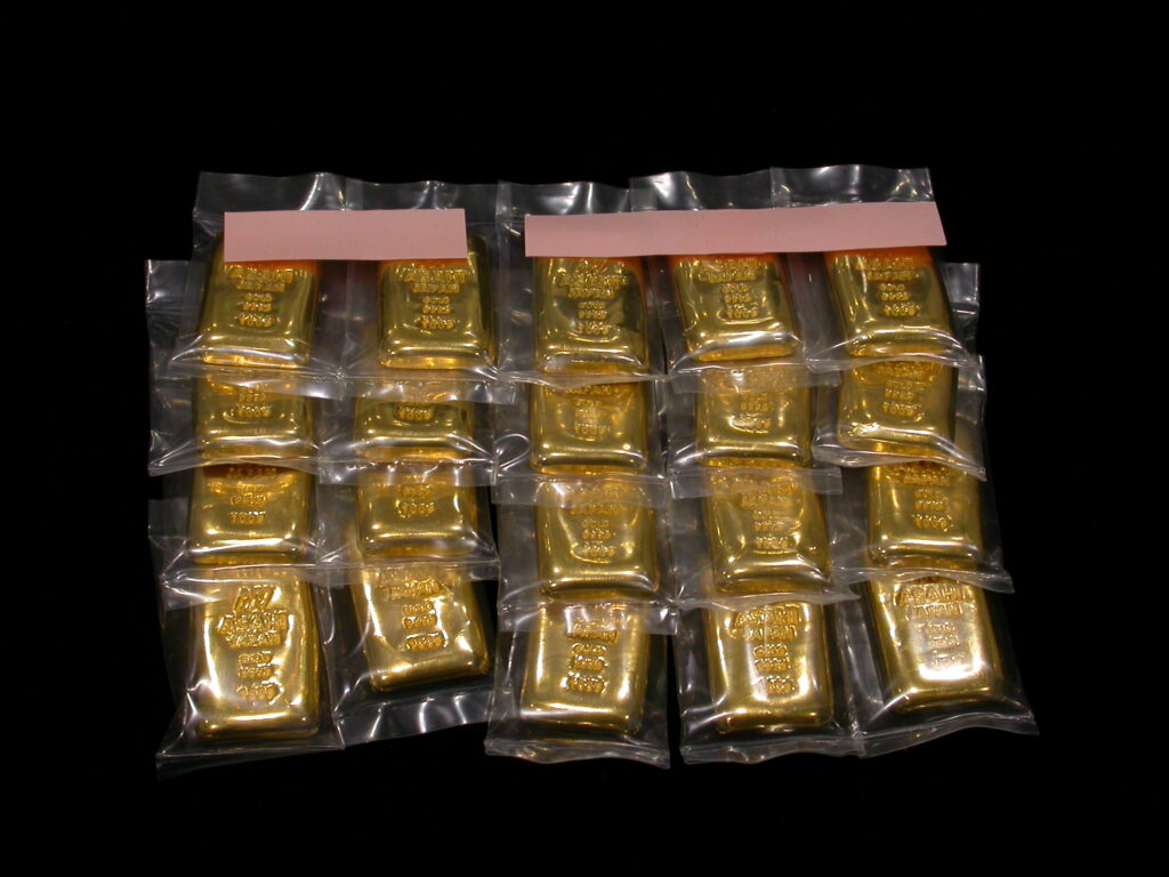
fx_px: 2634
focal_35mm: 78
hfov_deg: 25.0
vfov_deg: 18.9
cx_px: 584
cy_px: 438
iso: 100
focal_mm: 16.2
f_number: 4.4
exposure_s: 1/61.8
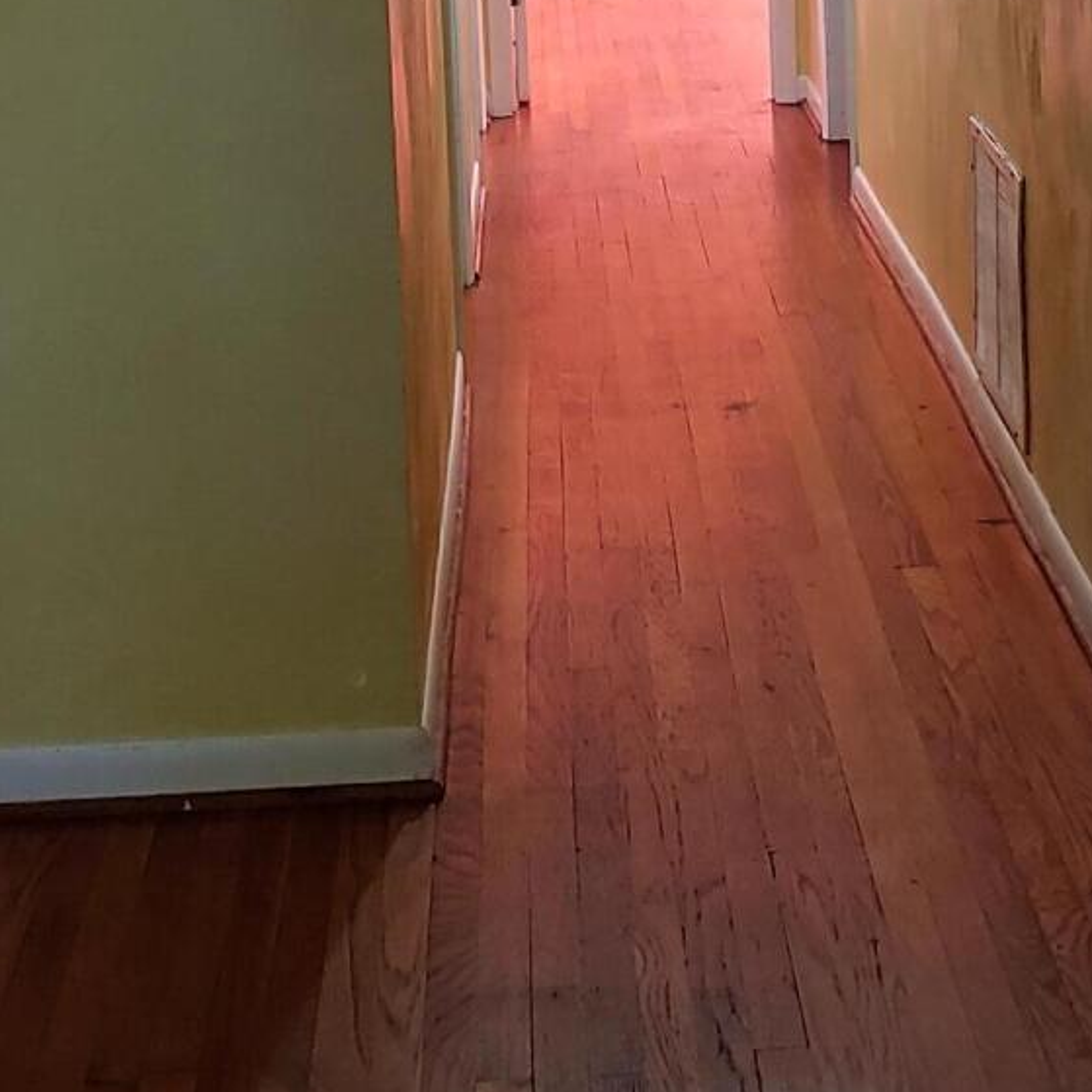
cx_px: 756
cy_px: 33
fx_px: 2820
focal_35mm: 79
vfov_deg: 21.3
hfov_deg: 21.8
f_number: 1.5
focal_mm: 4.23
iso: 100
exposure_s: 1/60
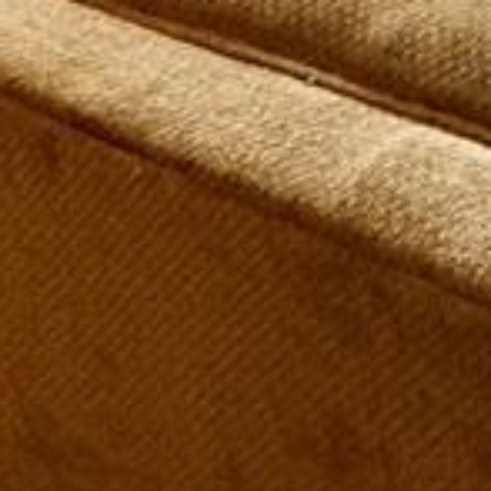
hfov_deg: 14.1
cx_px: 1172
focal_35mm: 86
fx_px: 1380
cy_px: -745
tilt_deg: -0.6
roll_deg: -1.3
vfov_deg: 13.5
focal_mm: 2.22
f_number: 2.2
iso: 400
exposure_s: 1/60
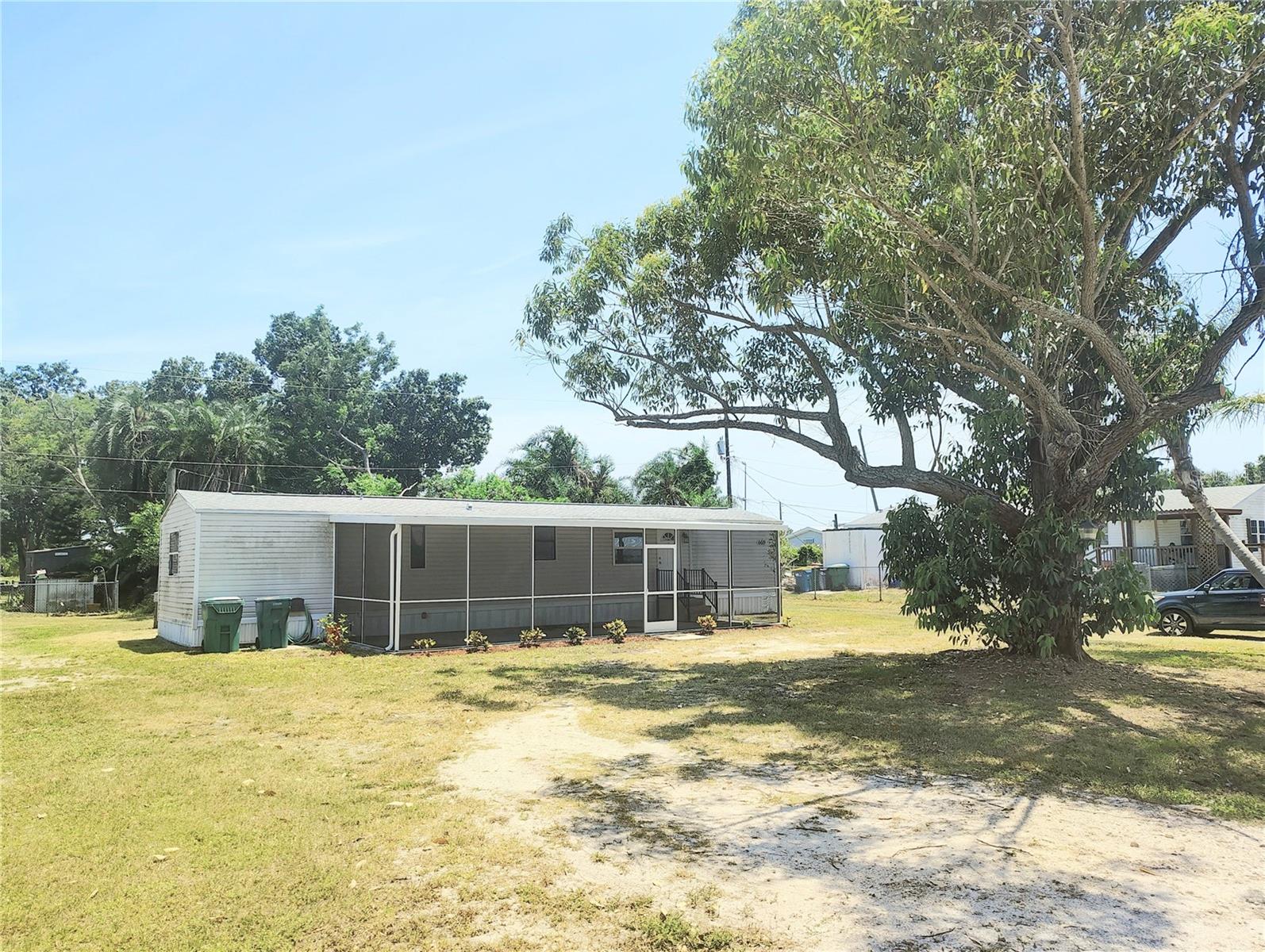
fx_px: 878
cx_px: 632
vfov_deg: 56.9
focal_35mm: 24
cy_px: 476
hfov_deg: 71.5
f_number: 1.8
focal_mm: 5.56
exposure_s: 1/1030
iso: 100
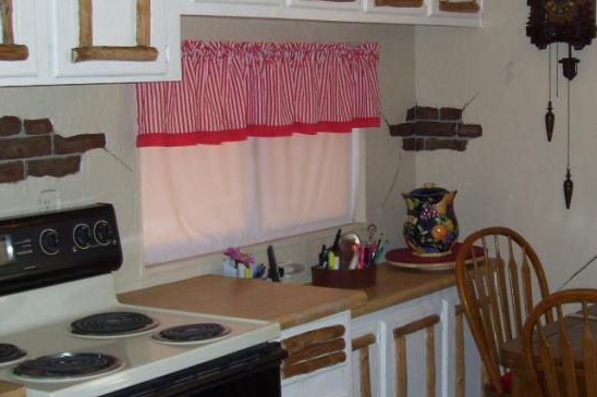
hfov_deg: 28.5
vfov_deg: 19.4
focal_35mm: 70
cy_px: 191
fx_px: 1160
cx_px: 430
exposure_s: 1/60
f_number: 2.7
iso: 100
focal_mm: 6
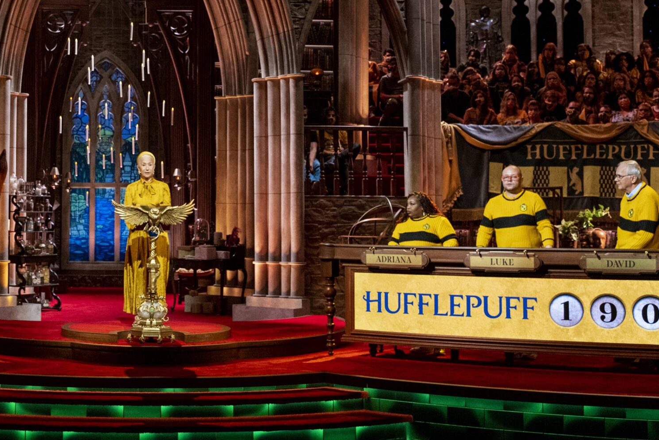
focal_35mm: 62
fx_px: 1135
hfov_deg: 31.6
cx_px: 138
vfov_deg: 21.8
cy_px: 137
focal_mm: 24.2
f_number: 2.8
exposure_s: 1/125
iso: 3200
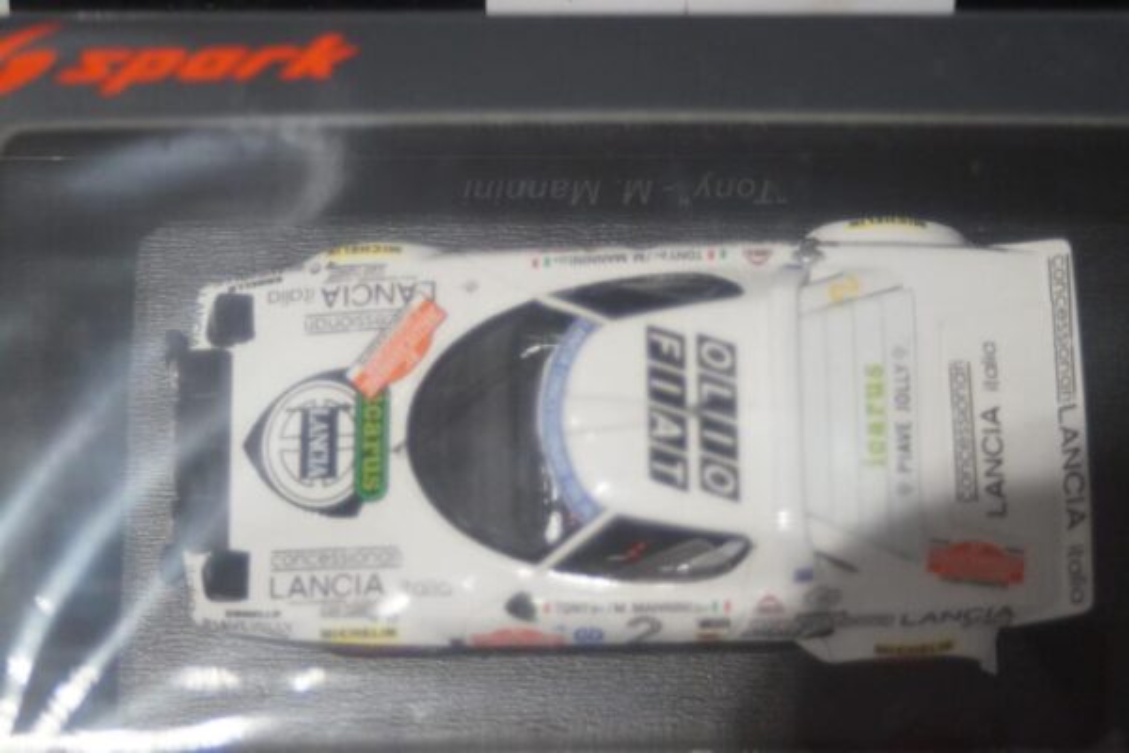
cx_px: 564
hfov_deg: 22.6
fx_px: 2822
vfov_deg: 15.2
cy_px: 376
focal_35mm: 90
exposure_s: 1/160
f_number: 5.6
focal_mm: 60
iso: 2500
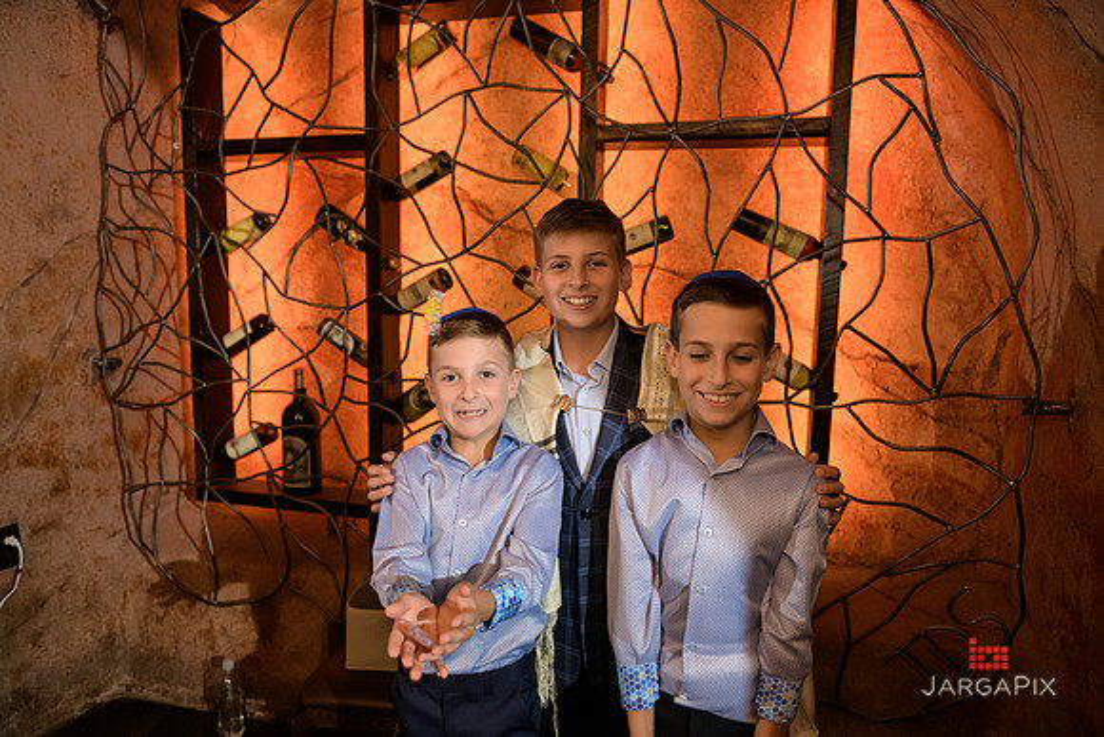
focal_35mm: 24
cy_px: 368
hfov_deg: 73.7
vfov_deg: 53.2
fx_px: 736
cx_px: 552
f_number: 3.2
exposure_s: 1/125
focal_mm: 24
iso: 1600
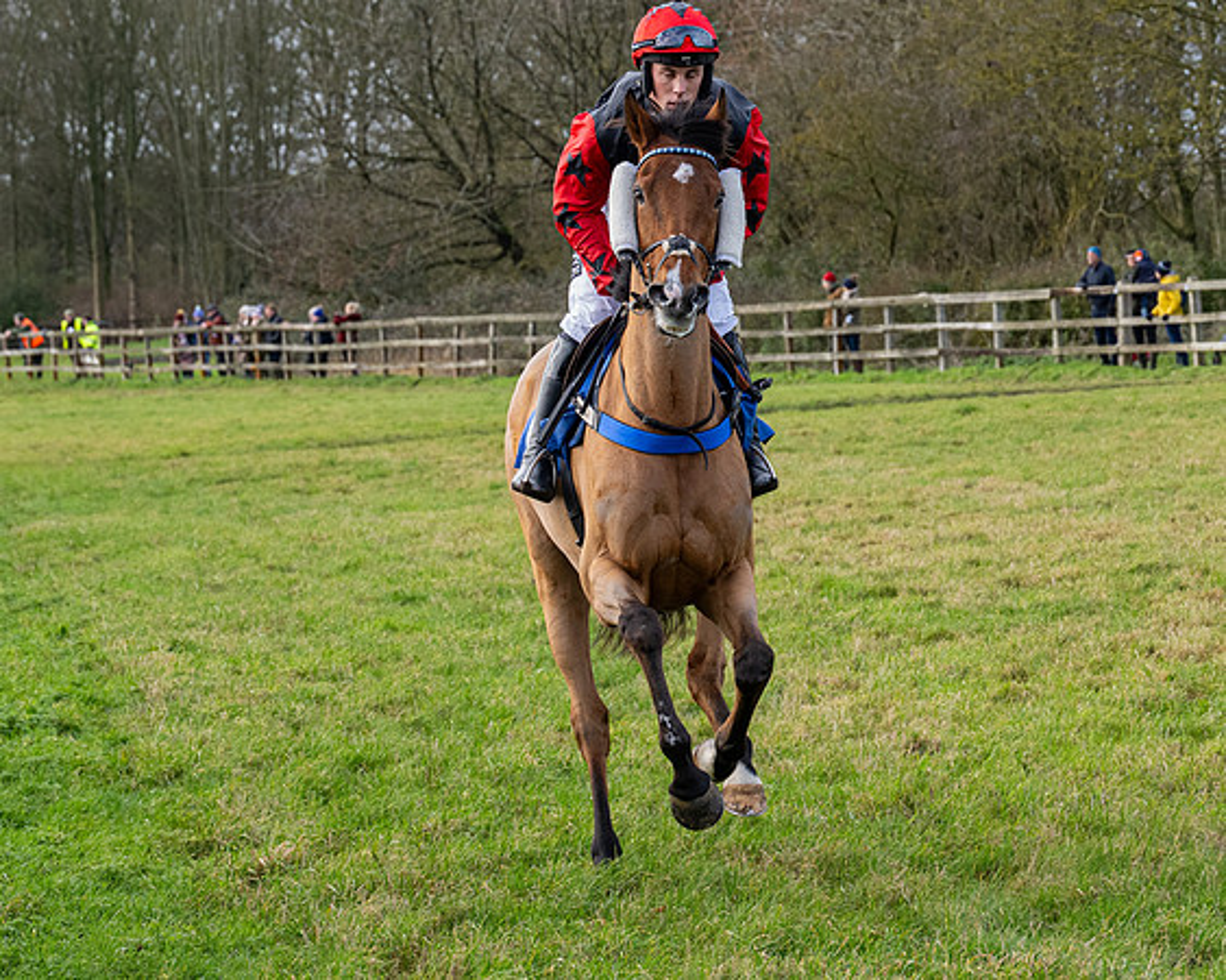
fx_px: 5522
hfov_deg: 12.7
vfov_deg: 10.1
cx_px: 749
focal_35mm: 152
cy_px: 355
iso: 800
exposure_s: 1/800
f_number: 5
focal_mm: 70
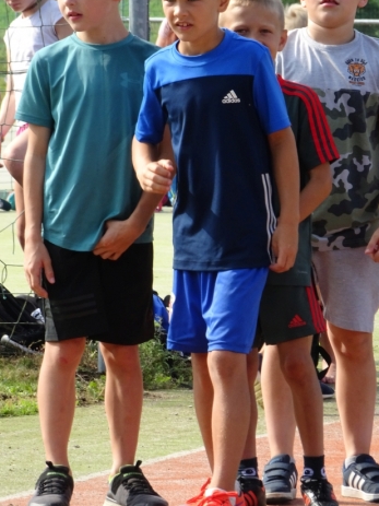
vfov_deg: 6.2
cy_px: 246
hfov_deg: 4.6
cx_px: 163
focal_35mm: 320
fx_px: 4674
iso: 160
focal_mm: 42.14
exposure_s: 1/250
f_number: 6.3
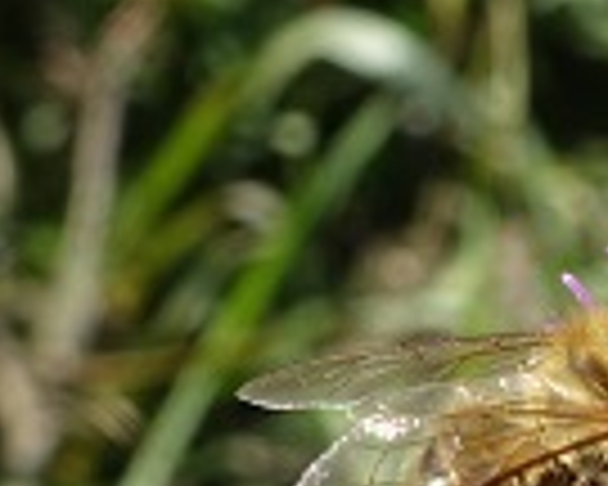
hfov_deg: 17.4
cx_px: 770
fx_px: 1871
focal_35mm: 104
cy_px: 504
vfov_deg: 14.5
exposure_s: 1/500
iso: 80
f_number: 3.5
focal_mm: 4.1
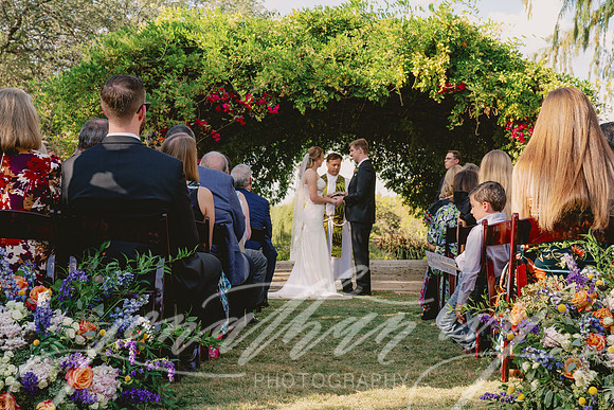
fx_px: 934
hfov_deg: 36.4
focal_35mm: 55
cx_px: 307
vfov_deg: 24.7
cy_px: 229
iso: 200
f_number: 7.1
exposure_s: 1/125
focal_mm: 49
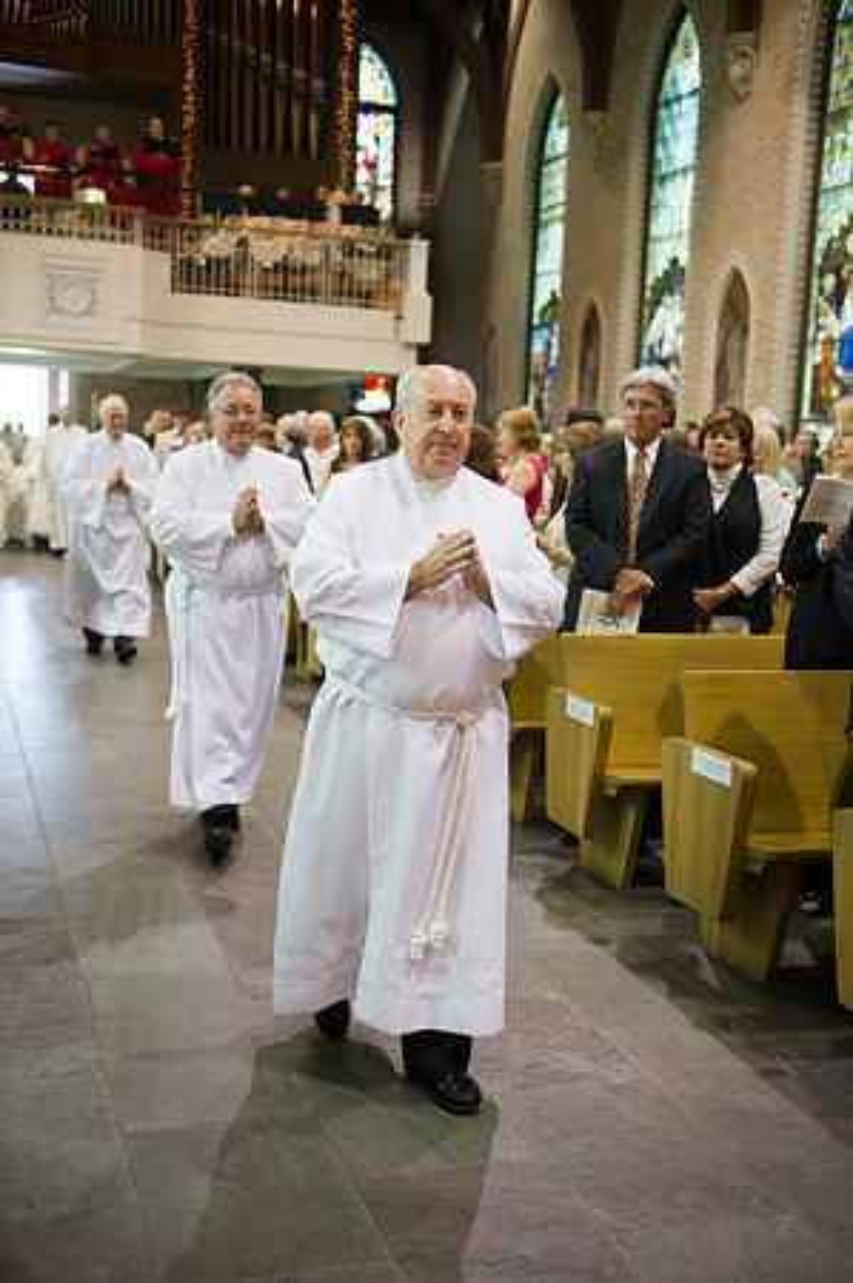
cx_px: 426
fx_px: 1496
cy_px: 642
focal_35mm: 42
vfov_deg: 46.4
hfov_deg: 31.8
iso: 2000
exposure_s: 1/160
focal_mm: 42
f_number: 2.8
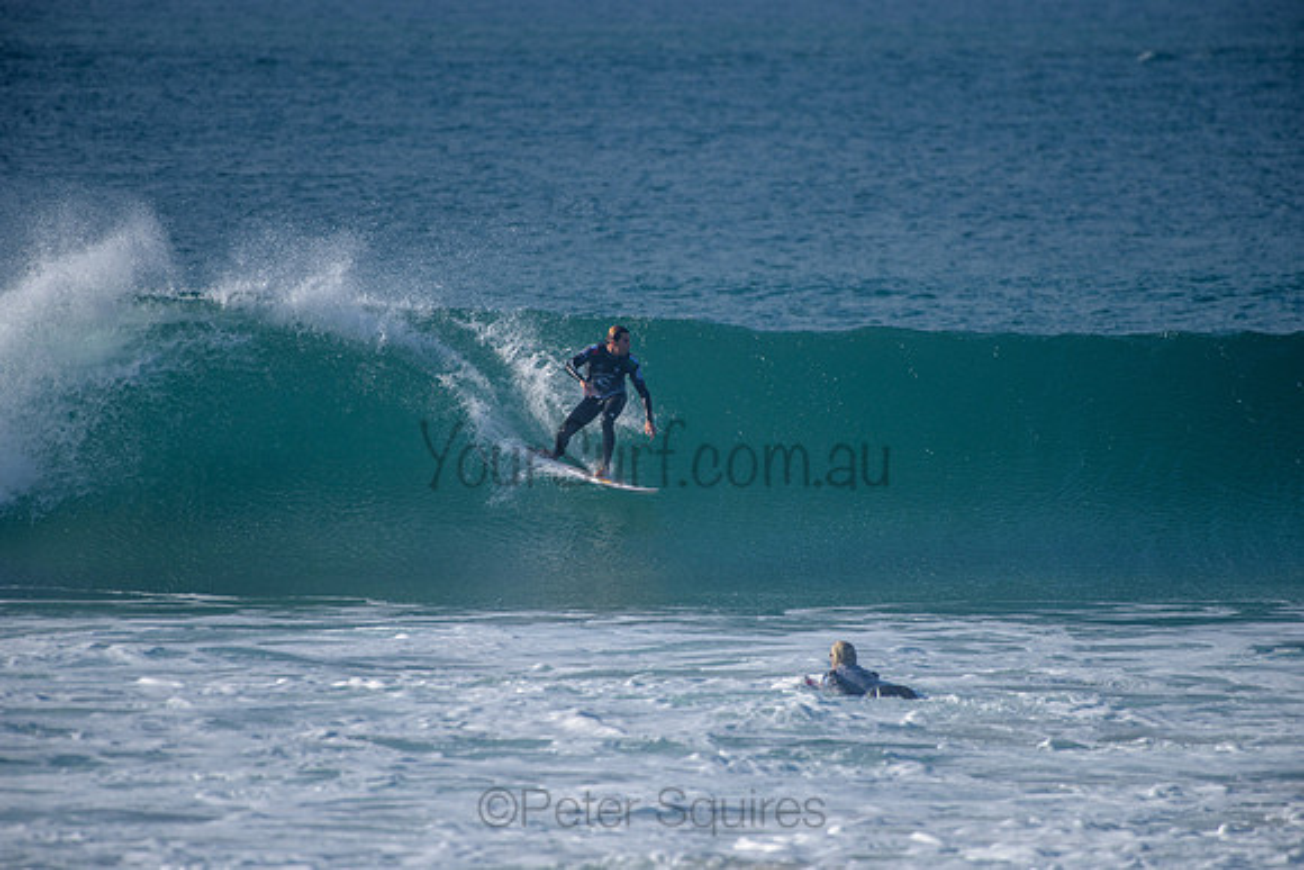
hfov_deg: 4.0
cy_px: 435
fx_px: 18652
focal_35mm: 515
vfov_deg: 2.7
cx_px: 652
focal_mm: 500
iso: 220
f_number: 5.6
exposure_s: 1/2000
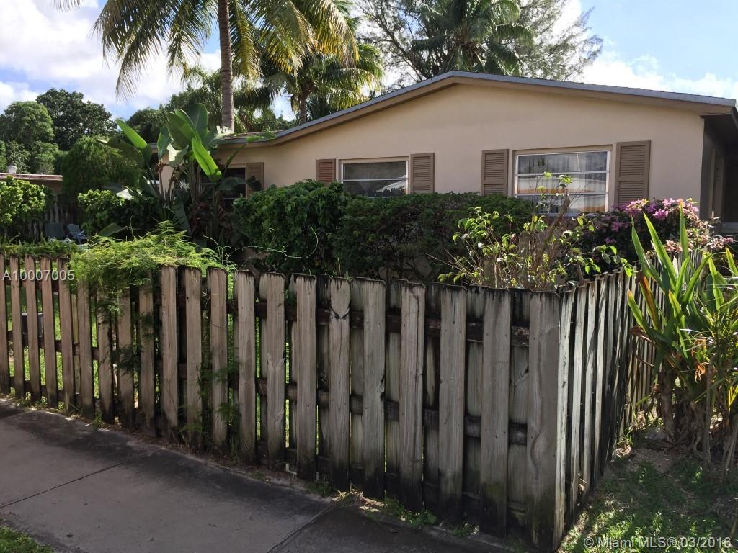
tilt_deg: -4.6
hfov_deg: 61.7
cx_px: 369
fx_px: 618
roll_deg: -0.4
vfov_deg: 48.2
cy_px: 276
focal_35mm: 29
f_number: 2.2
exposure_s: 1/942
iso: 32
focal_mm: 4.15
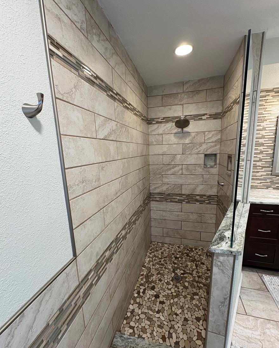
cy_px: 180
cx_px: 143
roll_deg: +1.9
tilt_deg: -8.3
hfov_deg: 84.0
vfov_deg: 96.7
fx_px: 155
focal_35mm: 15
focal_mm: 2.22
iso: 250
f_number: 2.2
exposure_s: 1/60
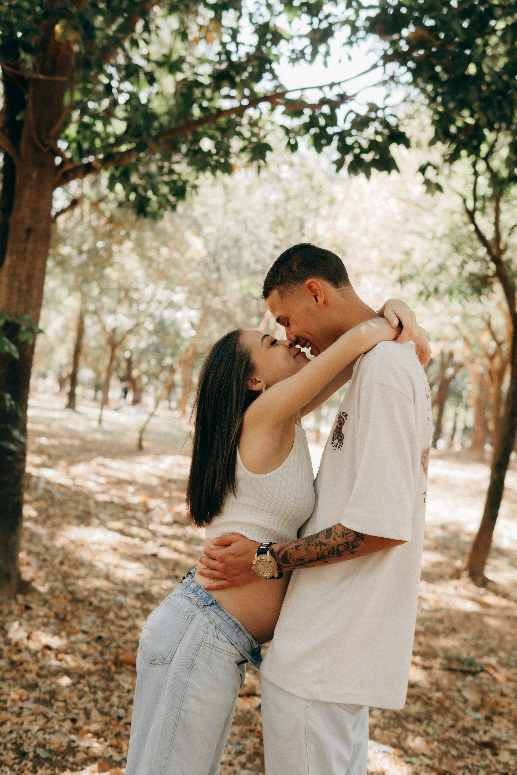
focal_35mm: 45
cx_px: 258
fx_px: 969
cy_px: 388
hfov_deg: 29.9
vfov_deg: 43.6
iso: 100
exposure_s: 1/125
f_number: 2.2
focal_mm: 30
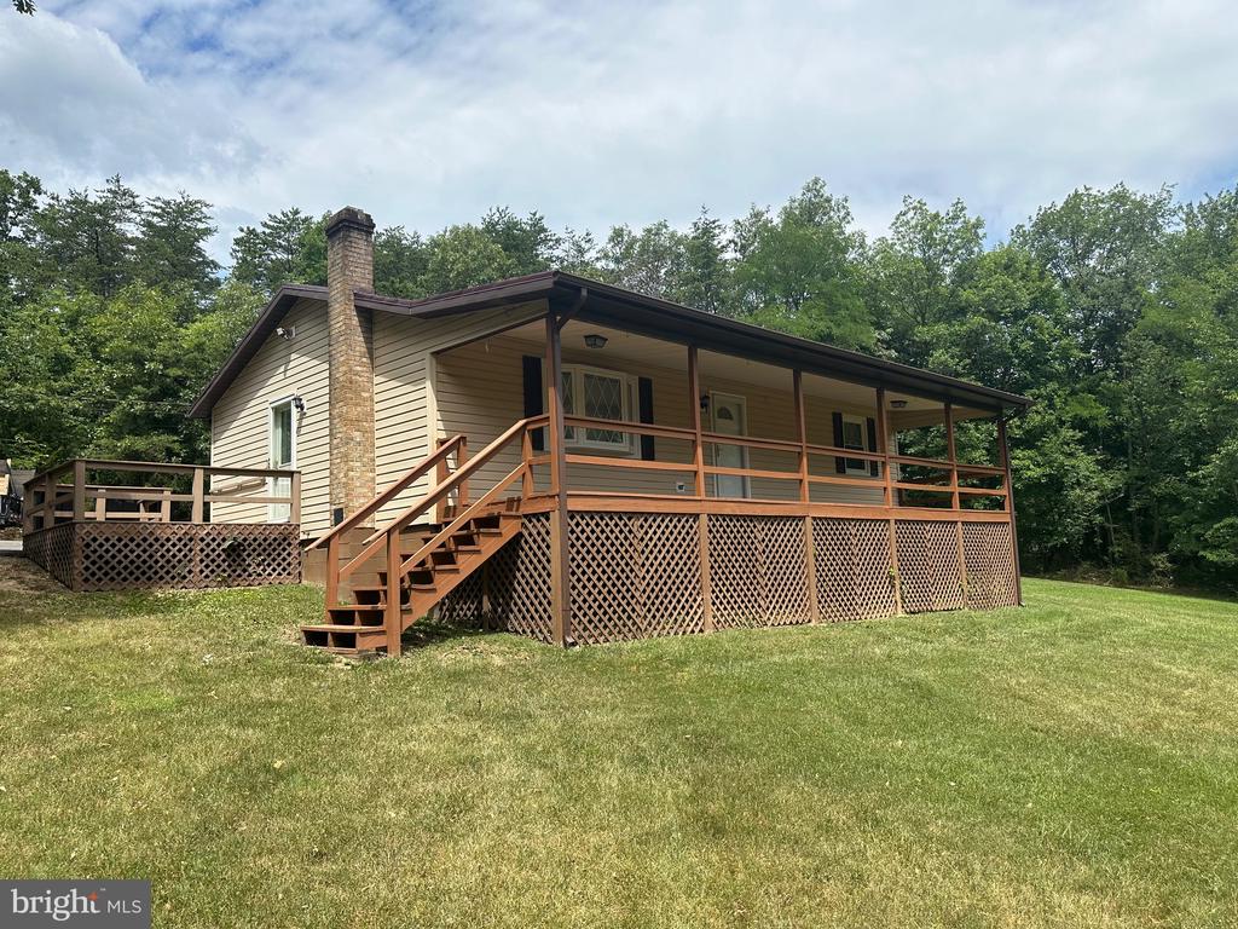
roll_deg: +2.4
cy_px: 464
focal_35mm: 24
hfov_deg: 71.6
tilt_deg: +5.9
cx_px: 619
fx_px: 858
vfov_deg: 56.8
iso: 80
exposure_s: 1/4348
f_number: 1.78
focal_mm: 6.86
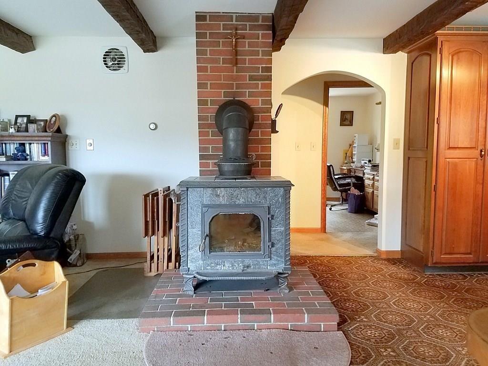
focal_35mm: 26
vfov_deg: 53.1
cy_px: 183
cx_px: 244
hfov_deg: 67.3
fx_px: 367
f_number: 1.7
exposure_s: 1/24
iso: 200
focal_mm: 4.2
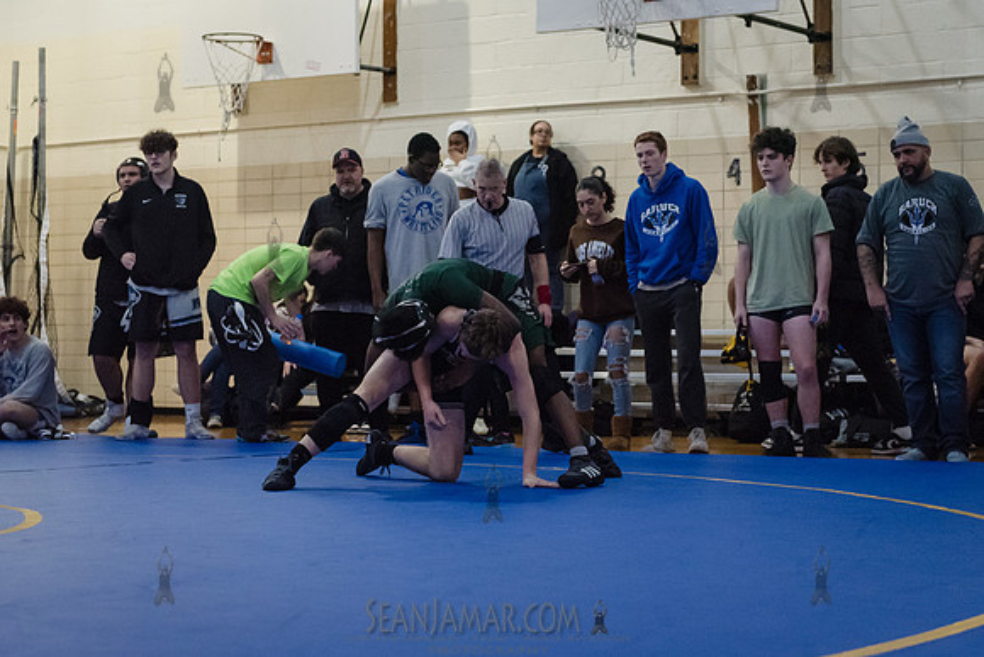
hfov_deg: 24.9
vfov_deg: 16.8
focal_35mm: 81
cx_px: 492
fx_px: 2227
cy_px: 329
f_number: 3.2
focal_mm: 70
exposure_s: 1/400
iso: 8000
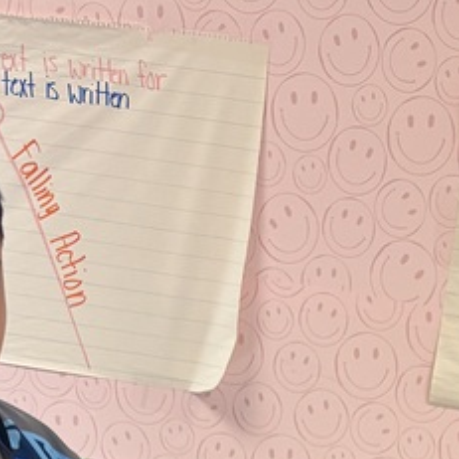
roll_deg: -8.7
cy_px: 997
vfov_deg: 13.7
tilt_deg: -31.0
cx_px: 391
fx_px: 1530
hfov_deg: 16.9
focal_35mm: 102
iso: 125
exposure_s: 1/120
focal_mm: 5.96
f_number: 1.6
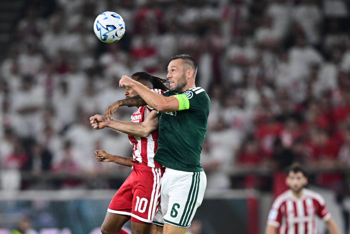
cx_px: 175
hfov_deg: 5.2
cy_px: 117
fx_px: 3889
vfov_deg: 3.4
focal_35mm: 400
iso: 1600
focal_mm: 400
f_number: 2.8
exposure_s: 1/1250
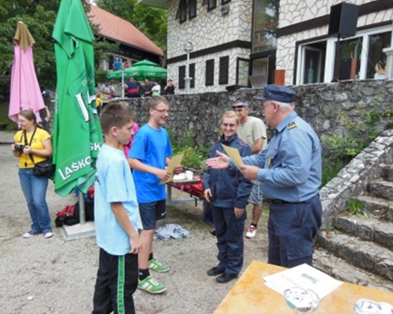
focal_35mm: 27
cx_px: 185
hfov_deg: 64.0
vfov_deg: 53.2
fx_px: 314
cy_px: 155
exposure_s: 1/400
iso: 125
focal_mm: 4.5
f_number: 3.5
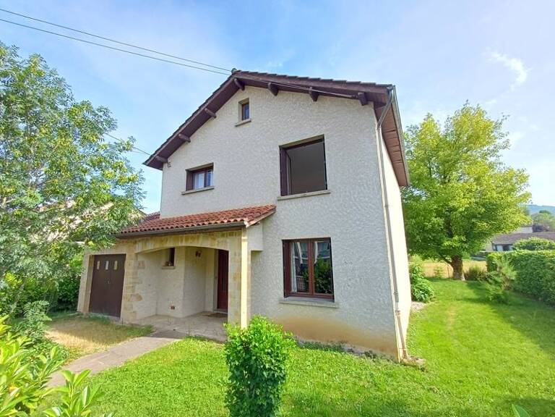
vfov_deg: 78.1
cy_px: 208
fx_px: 257
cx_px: 278
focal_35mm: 16
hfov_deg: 94.5
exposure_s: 1/262
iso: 40
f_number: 2.2
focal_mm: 1.64
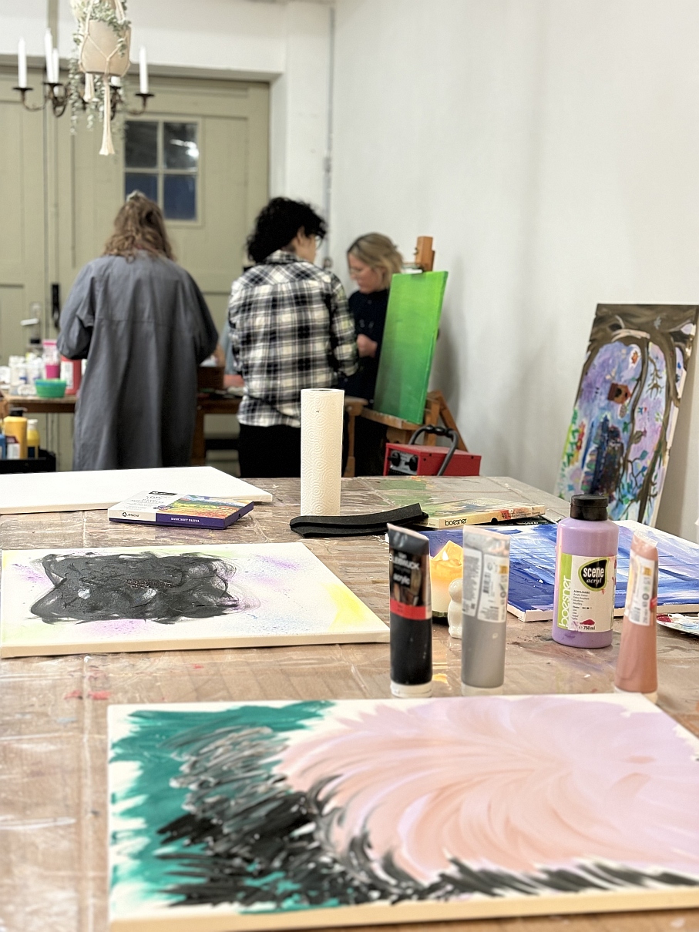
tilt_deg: -6.6
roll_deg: -1.0
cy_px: 466
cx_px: 350
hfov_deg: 28.0
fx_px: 1401
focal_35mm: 52
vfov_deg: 36.8
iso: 200
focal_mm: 5.96
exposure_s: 1/33
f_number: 1.6
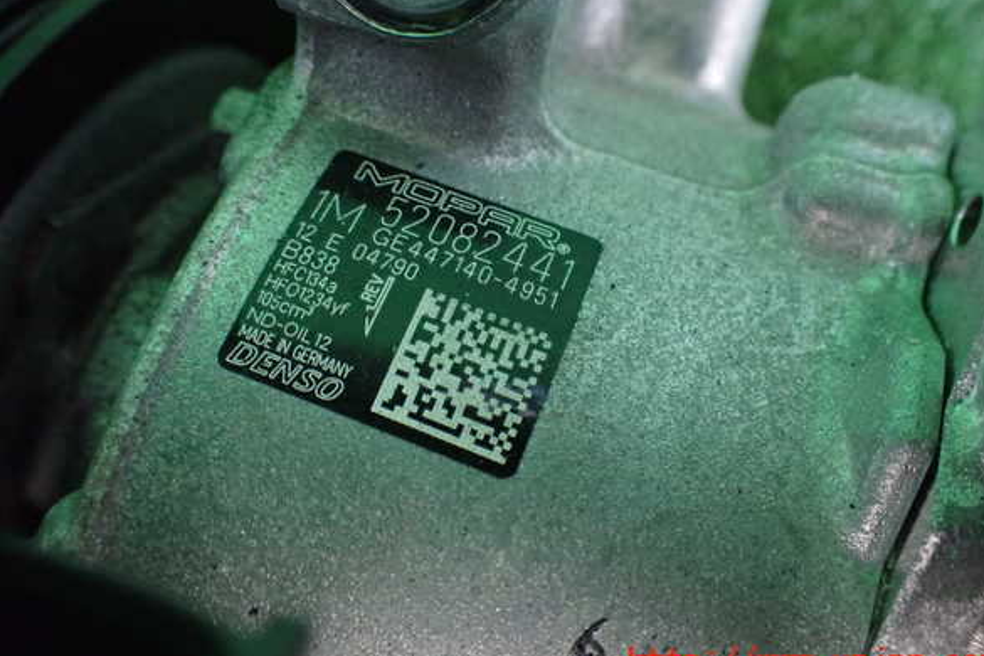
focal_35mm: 32
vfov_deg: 41.1
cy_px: 306
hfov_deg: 58.7
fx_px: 875
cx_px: 503
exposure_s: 1/40
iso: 800
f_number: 2.3
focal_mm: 5.4
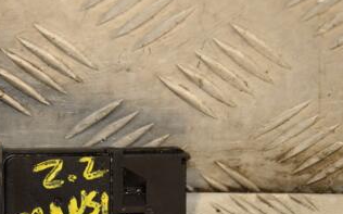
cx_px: 69
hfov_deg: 11.6
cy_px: 177
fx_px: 1681
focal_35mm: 180
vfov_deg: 7.3
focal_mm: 62
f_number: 6.3
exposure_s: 1/200
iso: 800
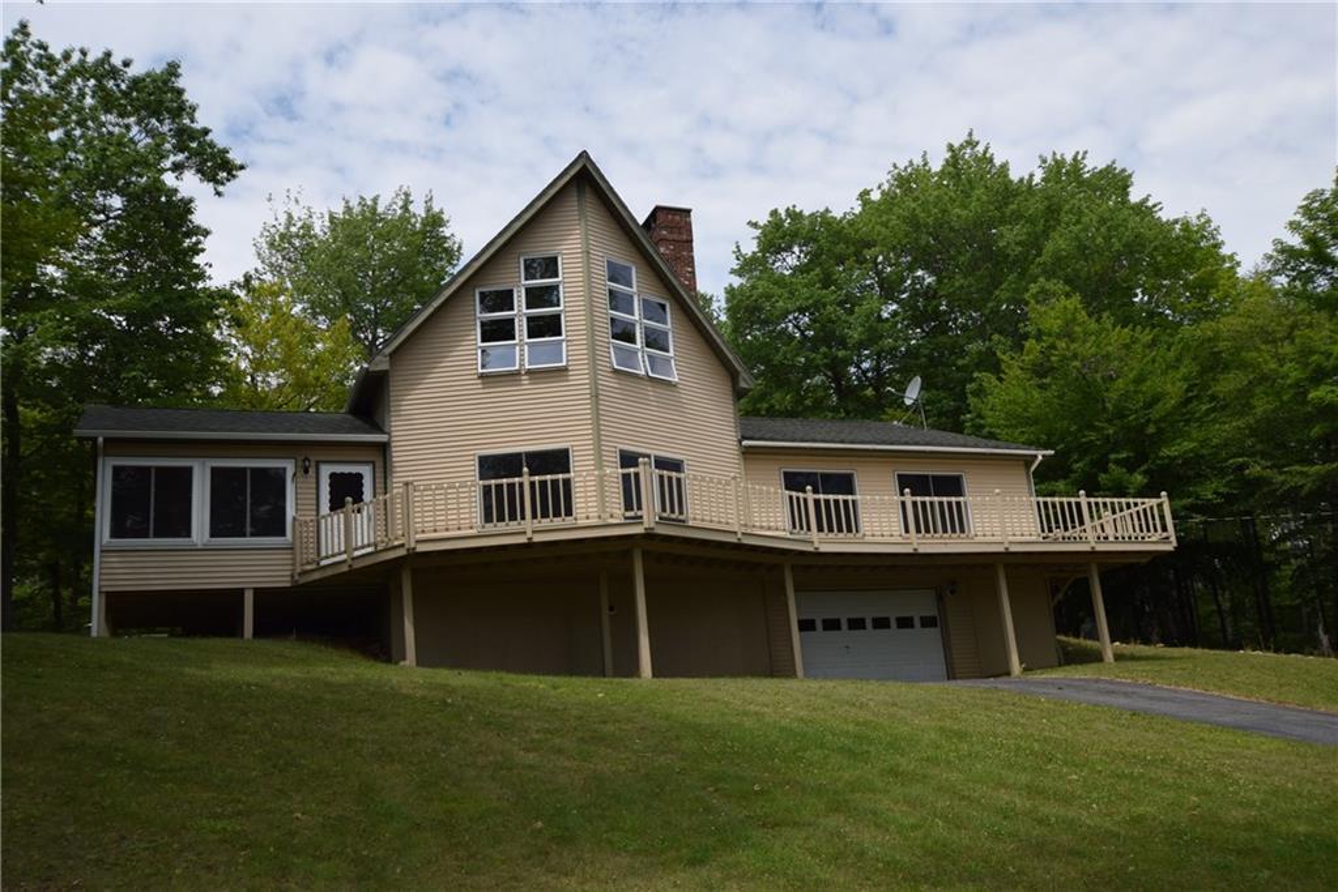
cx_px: 669
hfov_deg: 57.2
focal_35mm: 33
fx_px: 1227
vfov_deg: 40.0
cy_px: 446
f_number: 9
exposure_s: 1/200
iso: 100
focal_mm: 22
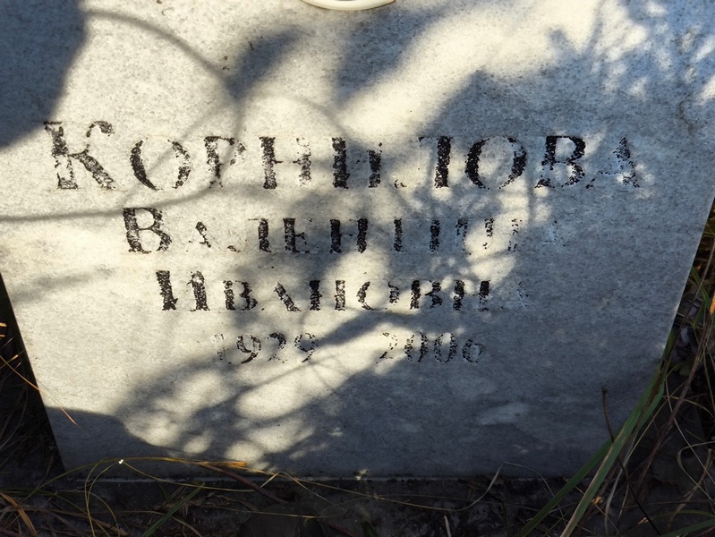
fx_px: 1033
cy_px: 268
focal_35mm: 50
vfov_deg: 29.1
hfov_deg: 38.2
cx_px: 358
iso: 50
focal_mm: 4.71
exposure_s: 1/877
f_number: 1.7
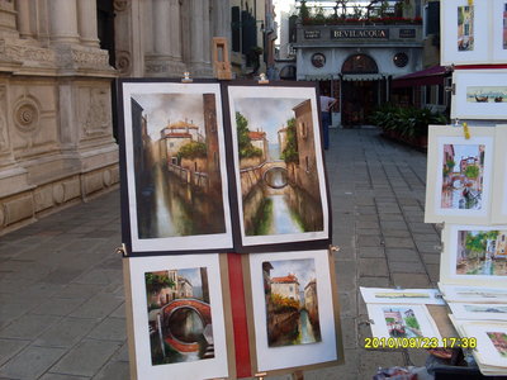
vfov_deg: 37.7
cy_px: 190
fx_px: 557
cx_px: 254
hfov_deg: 49.0
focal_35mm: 38
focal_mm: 6.3
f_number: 2.8
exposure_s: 1/350
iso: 80
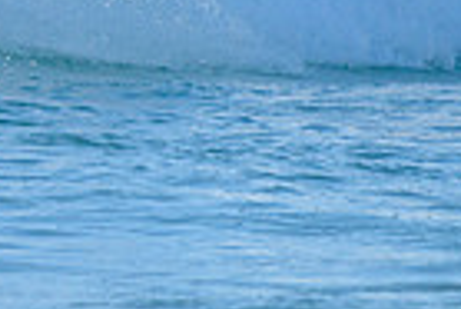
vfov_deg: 0.7
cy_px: -228
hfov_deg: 1.0
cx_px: -308
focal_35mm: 2085
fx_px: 26727
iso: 400
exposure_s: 1/2000
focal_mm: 500
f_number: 5.6
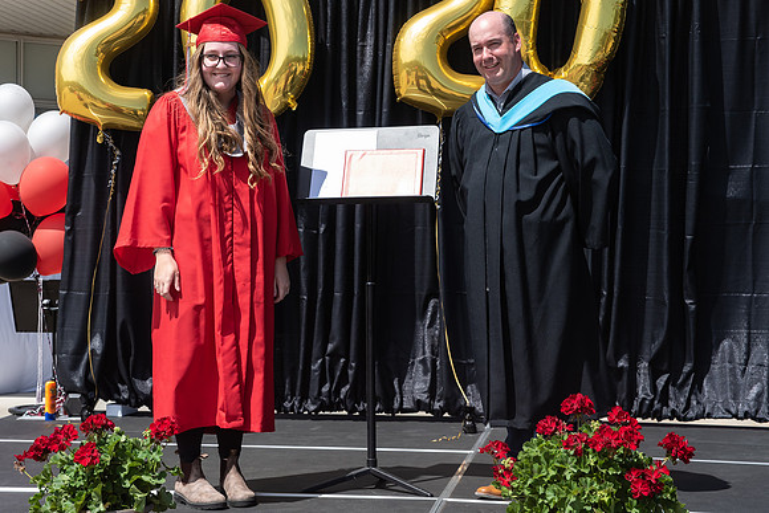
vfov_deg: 18.1
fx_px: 1612
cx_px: 255
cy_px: 205
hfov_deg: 26.7
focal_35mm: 75
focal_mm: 56
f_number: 5.6
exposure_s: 1/1000
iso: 500
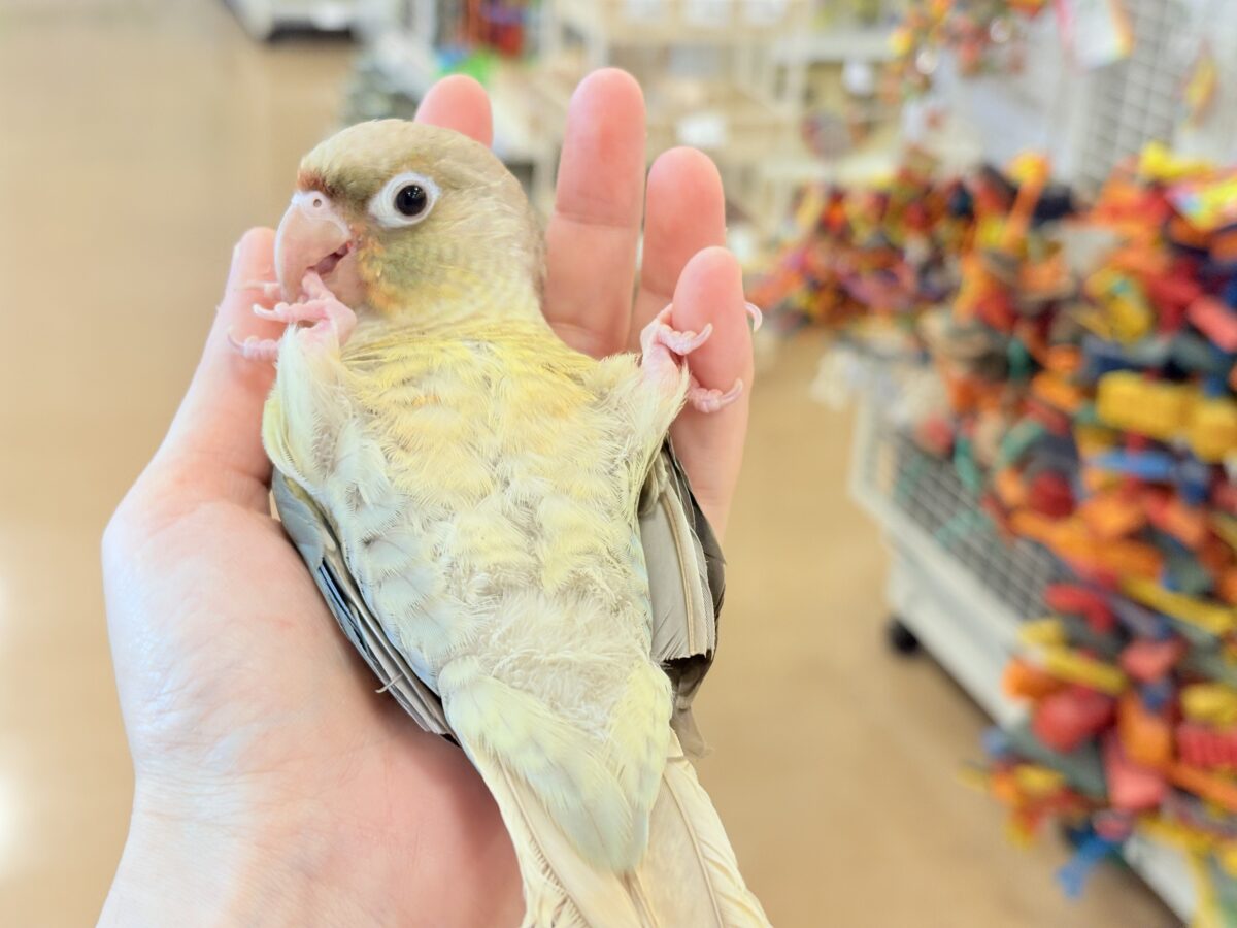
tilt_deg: -22.6
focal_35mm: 52
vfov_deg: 28.0
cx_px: 618
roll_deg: -3.3
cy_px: 464
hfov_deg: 36.8
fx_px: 1858
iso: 80
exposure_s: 1/95
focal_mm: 5.96
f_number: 1.6
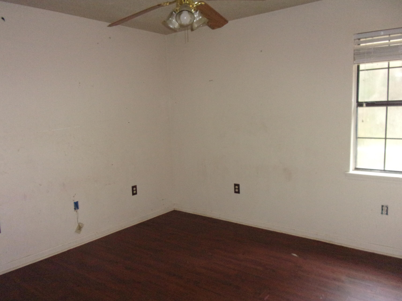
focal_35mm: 28
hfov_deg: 63.4
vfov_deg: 49.7
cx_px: 201
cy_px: 150
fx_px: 325
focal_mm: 5.1
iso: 800
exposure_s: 1/16
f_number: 3.9
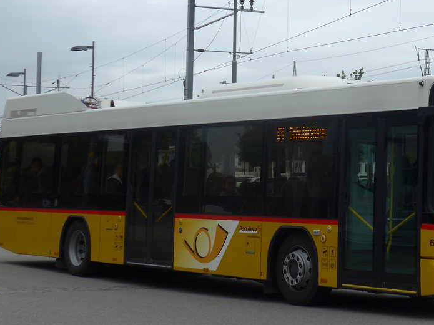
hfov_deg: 20.5
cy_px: 89
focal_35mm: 95
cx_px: 327
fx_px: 1191
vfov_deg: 15.5
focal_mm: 11.3
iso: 80
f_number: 3.4
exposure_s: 1/1300
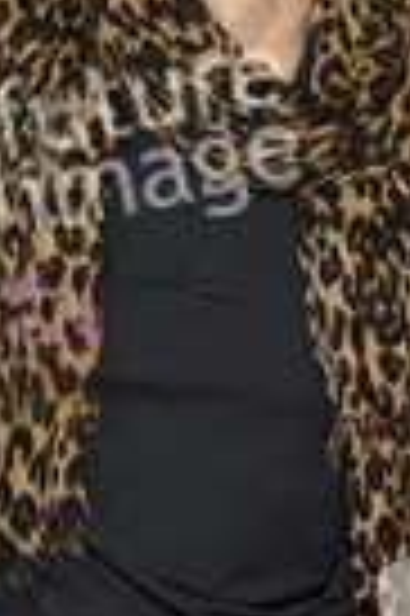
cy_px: 382
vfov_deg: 8.3
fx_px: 4247
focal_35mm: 248
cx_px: 198
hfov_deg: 5.5
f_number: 5.6
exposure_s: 1/160
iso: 640
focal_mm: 85
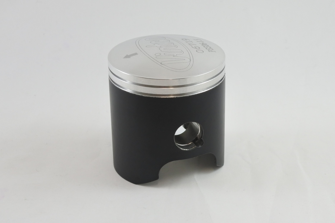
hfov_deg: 41.1
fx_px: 447
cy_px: 112
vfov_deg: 28.1
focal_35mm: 48
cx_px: 168
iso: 400
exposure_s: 1/160
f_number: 4.5
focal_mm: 18
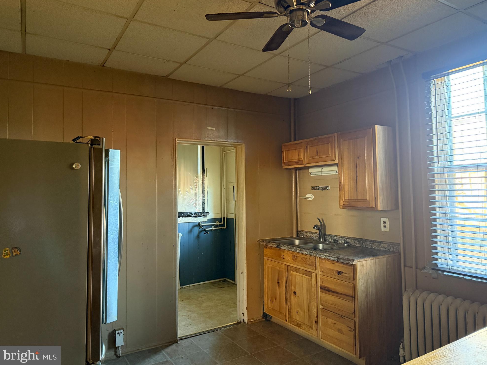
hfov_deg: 69.4
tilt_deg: +2.1
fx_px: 352
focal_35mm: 25
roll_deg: +1.2
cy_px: 176
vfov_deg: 54.9
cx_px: 252
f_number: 1.78
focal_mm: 6.76
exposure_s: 1/51
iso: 800
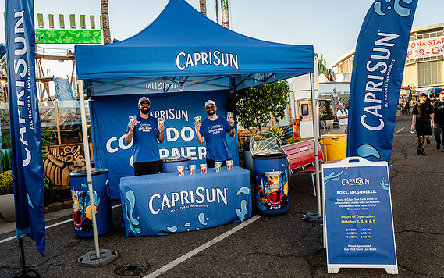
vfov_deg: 46.1
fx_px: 327
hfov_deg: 68.4
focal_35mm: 27
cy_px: 137
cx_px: 222
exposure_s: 1/640
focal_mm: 26
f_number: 4
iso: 500
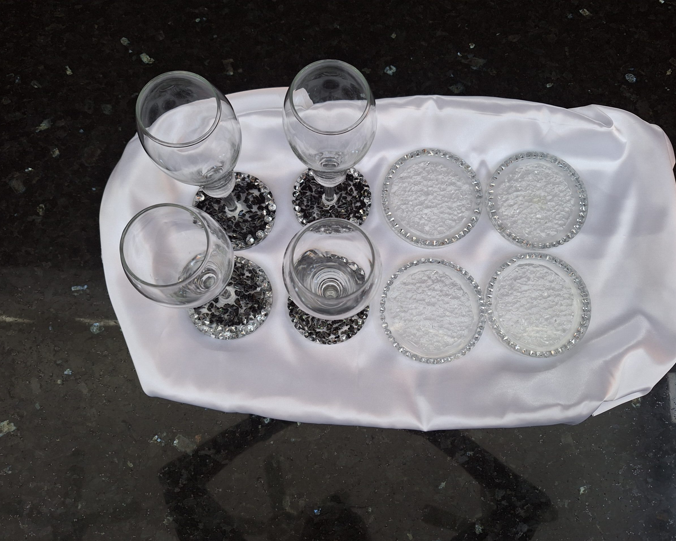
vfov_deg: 58.8
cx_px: 357
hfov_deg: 70.2
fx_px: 480
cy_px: 271
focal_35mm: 24
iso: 200
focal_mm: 5.54
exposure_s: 1/40
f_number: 1.8
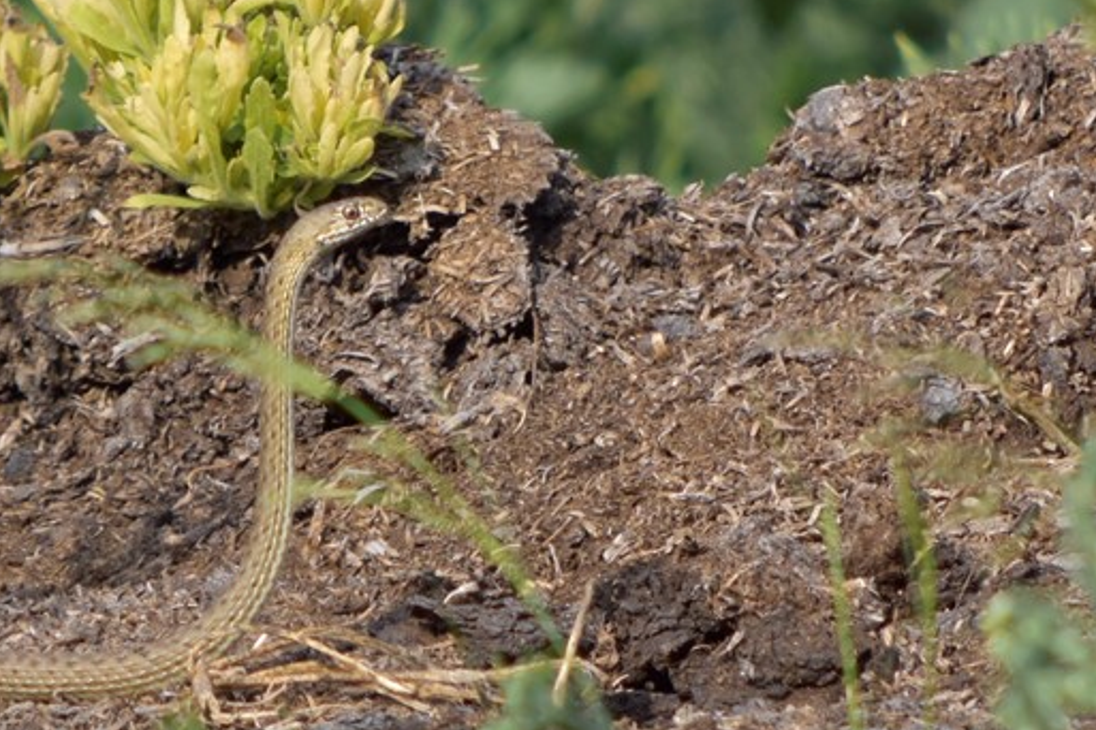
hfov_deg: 2.9
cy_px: 182
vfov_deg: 2.0
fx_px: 21370
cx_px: 363
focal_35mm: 702
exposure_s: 1/1000
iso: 220
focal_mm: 300
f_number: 5.6
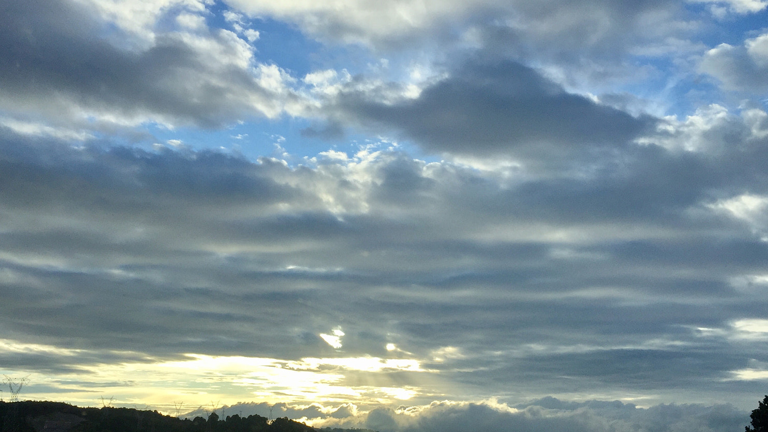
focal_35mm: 34
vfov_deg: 34.3
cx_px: 385
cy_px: 295
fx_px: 692
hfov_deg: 58.0
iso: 32
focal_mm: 4.15
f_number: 2.2
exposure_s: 1/1068
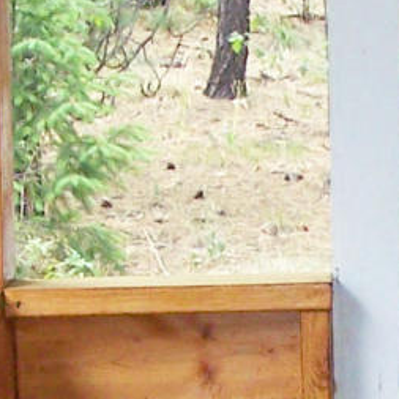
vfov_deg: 6.6
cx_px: 394
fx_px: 3469
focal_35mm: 266
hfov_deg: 6.6
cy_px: 323
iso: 80
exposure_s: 1/60
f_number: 2.8
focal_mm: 6.3
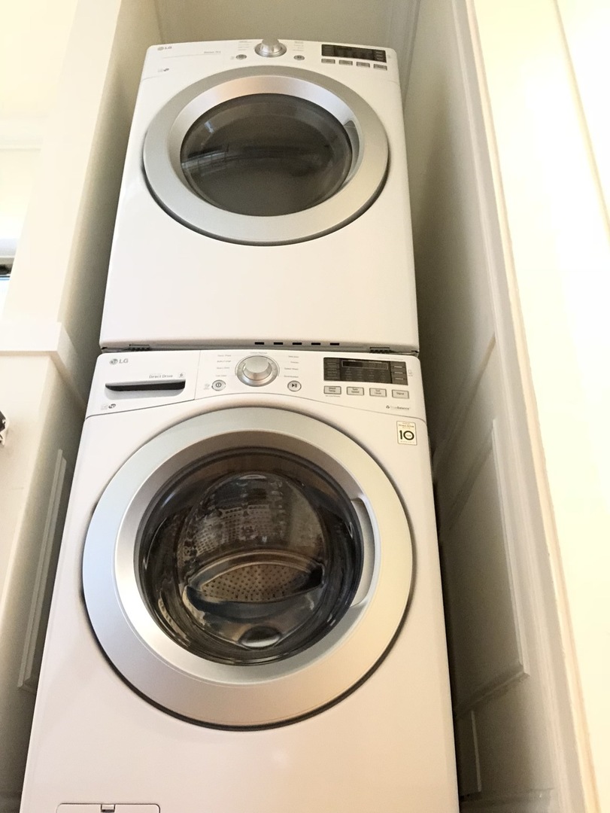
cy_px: 406
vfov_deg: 56.8
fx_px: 751
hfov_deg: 44.2
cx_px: 305
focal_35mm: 32
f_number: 2.2
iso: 500
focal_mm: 2.87
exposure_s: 1/20
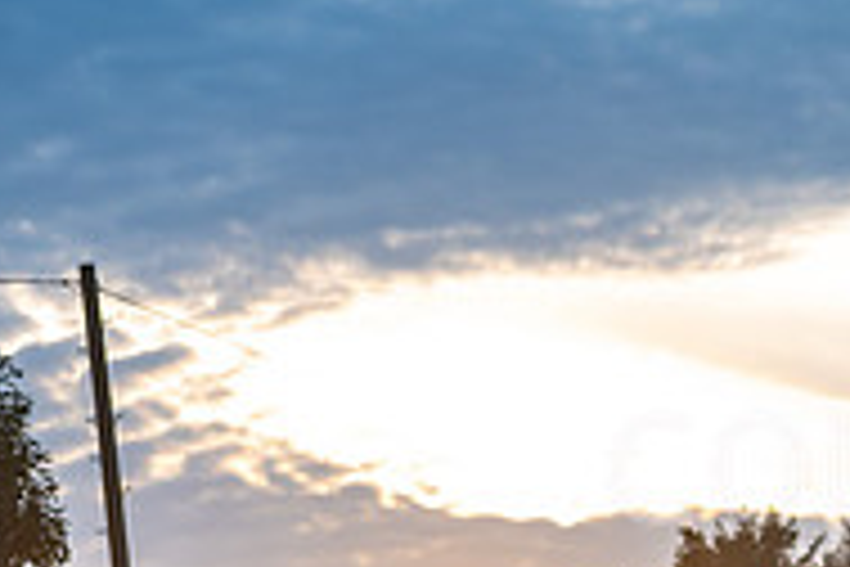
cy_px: 742
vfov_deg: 6.1
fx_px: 5241
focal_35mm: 222
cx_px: 1196
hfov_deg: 9.1
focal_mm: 70
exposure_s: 1/400
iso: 200
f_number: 3.2
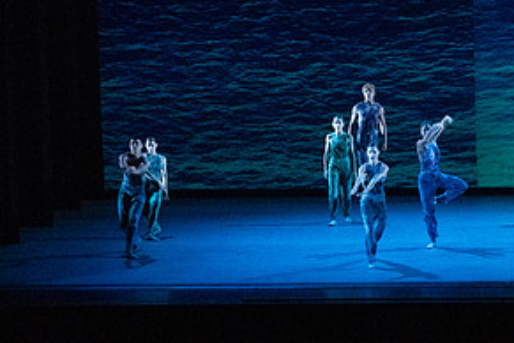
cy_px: 10
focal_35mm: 217
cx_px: 442
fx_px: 3098
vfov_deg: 6.3
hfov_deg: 9.5
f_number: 5.6
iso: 16000
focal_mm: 109
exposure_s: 1/400
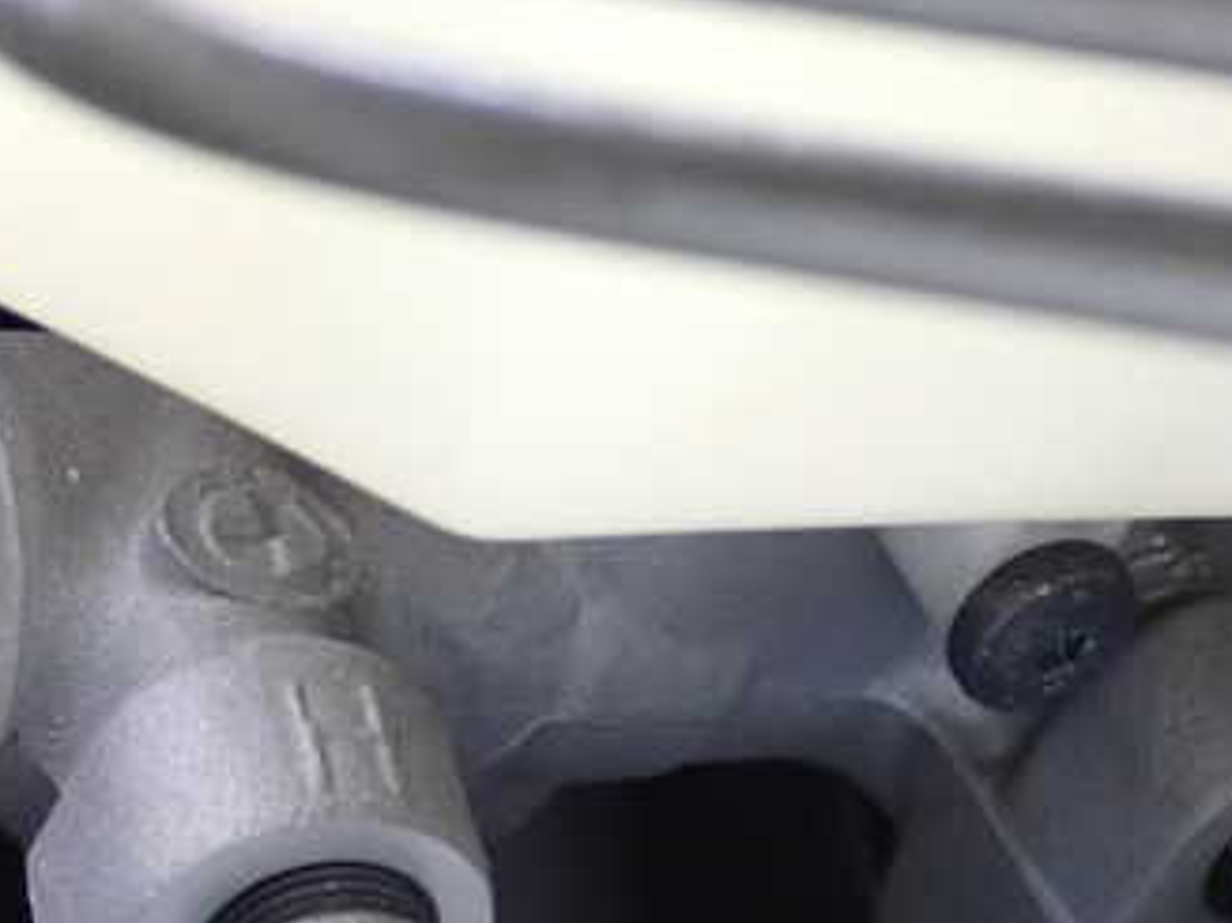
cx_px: 848
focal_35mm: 99
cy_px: 659
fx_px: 3522
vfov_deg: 14.9
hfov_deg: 19.8
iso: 2000
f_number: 3.3
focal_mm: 9.65
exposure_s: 1/50
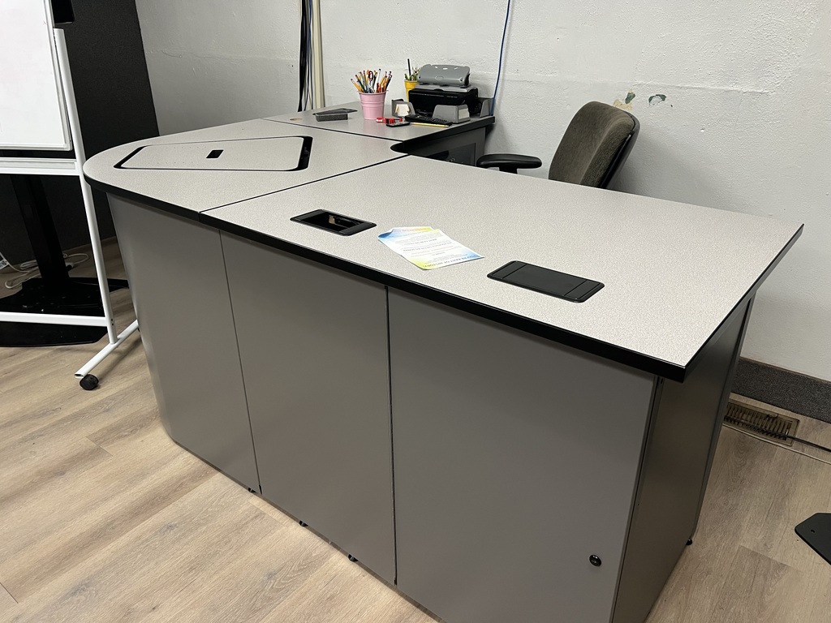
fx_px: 624
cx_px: 416
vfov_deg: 53.1
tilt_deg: -27.3
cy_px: 312
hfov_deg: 67.3
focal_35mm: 26
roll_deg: -0.1
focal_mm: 5.7
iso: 125
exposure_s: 1/60
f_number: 1.5
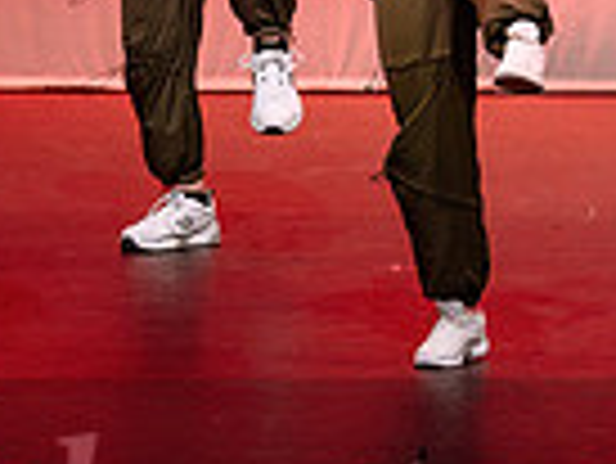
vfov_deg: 3.6
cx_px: 764
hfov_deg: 4.7
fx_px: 7445
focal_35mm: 418
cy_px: -88
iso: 1250
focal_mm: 95
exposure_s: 1/500
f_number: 3.2
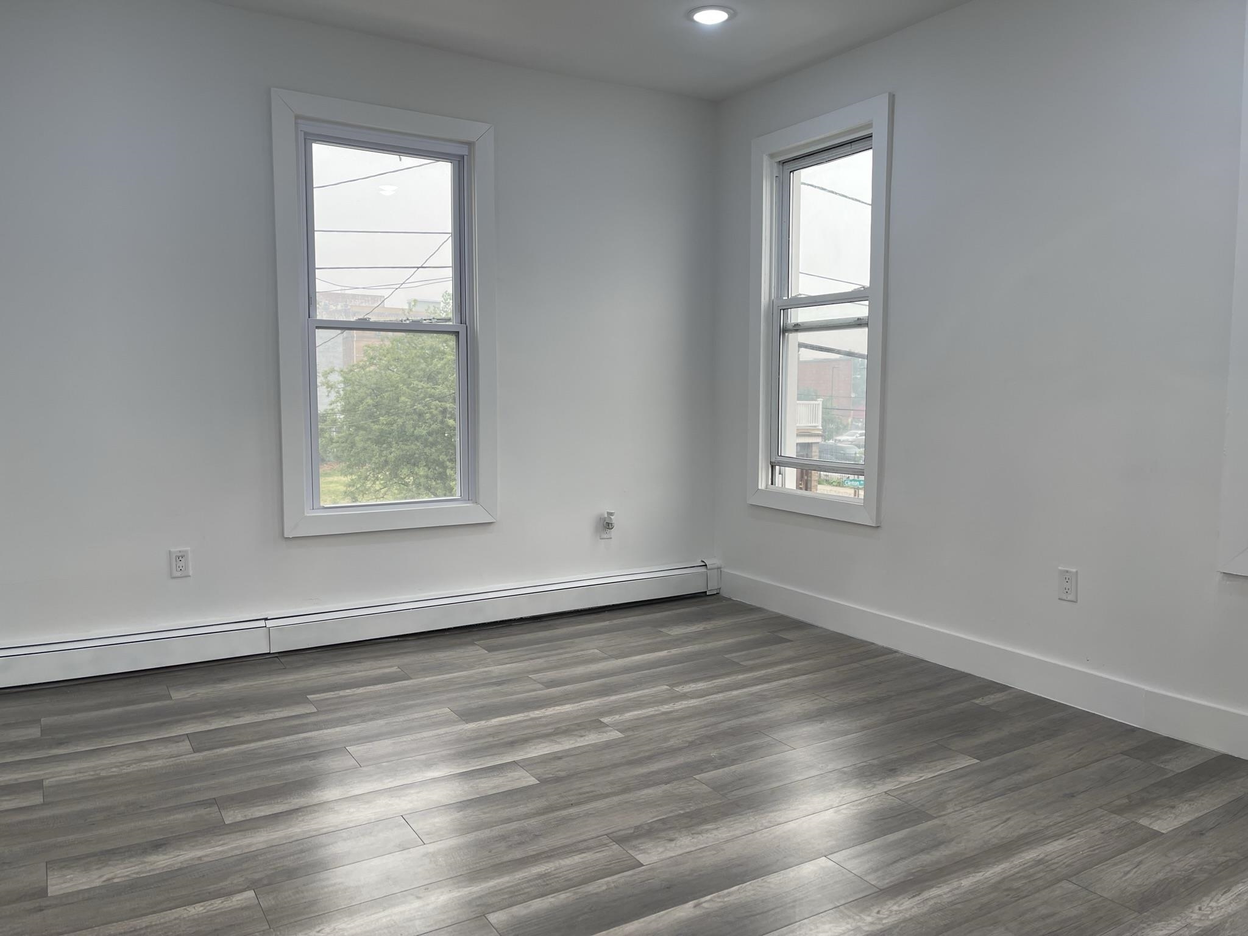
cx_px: 624
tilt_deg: -6.2
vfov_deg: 53.1
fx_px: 937
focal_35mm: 26
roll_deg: +0.5
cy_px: 468
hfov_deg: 67.3
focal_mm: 5.1
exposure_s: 1/120
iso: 32
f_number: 1.6
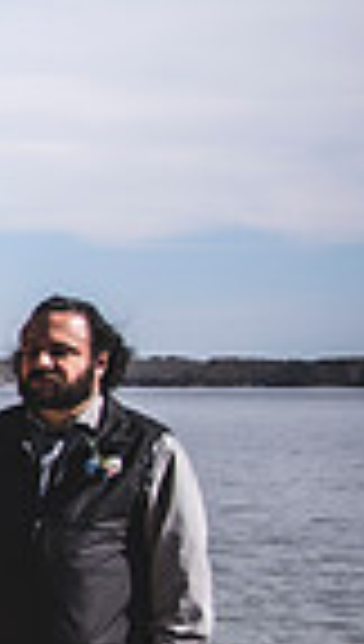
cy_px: 322
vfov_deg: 17.4
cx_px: -908
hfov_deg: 7.8
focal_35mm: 123
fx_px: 2099
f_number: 2.8
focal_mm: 29
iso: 100
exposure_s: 1/2500
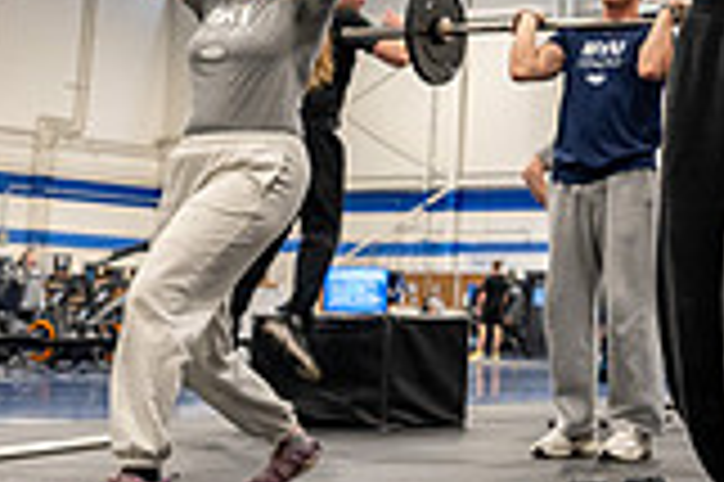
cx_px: 895
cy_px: -47
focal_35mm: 95
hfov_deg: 20.0
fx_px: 1909
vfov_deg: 14.1
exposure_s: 1/80
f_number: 2.8
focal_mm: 24
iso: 1000
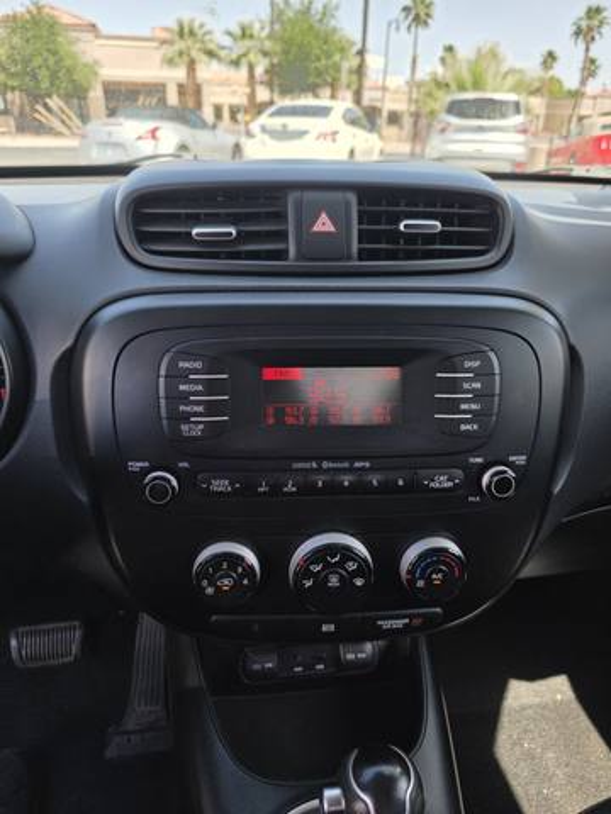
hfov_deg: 58.9
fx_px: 541
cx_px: 306
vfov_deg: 73.9
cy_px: 407
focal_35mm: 23
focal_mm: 6.3
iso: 40
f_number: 1.7
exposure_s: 1/359
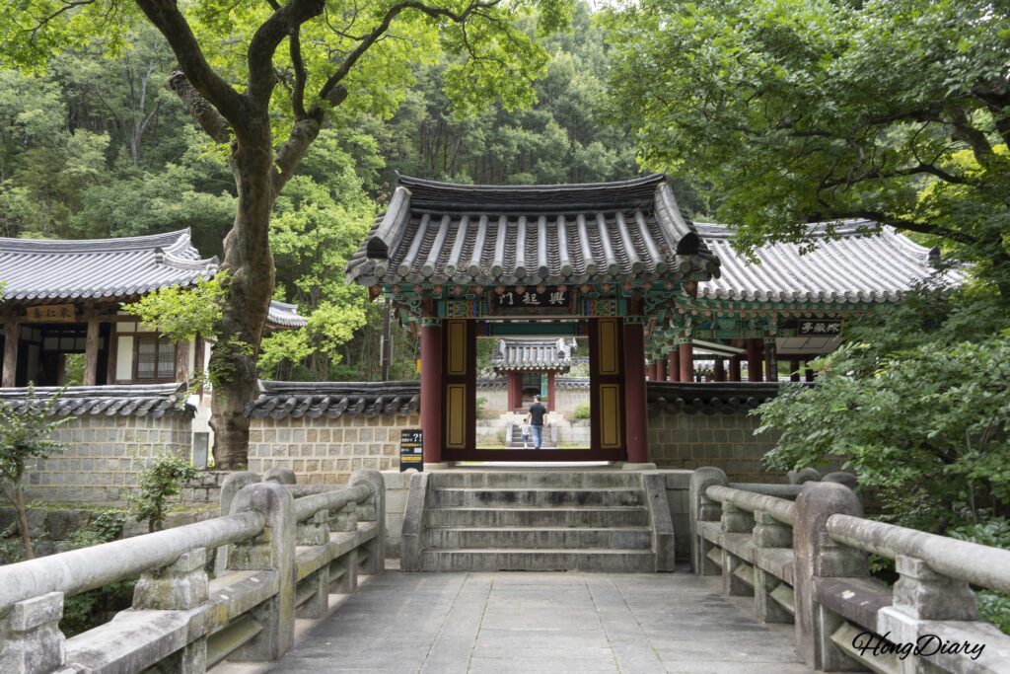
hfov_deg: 63.7
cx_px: 505
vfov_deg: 45.0
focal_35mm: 29
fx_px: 814
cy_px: 337
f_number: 4
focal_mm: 29
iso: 160
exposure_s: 1/60
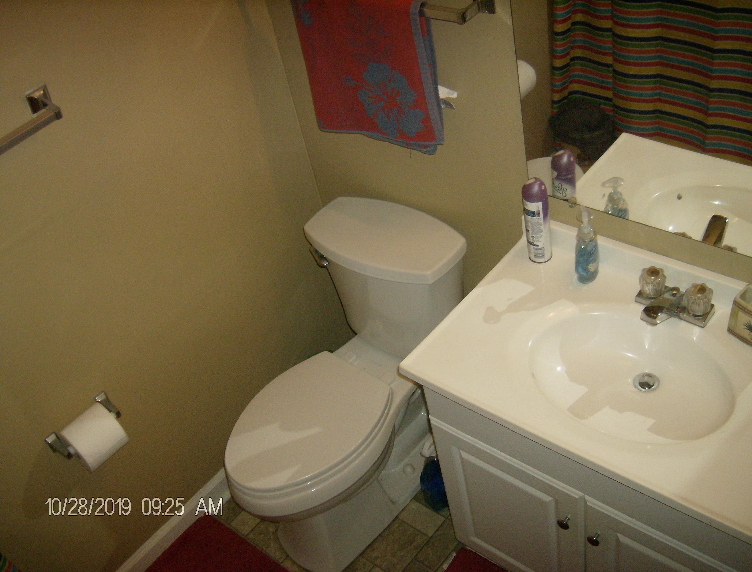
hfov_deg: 51.1
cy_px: 286
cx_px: 376
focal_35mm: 36
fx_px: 786
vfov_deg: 40.0
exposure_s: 1/60
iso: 200
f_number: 2.8
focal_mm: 6
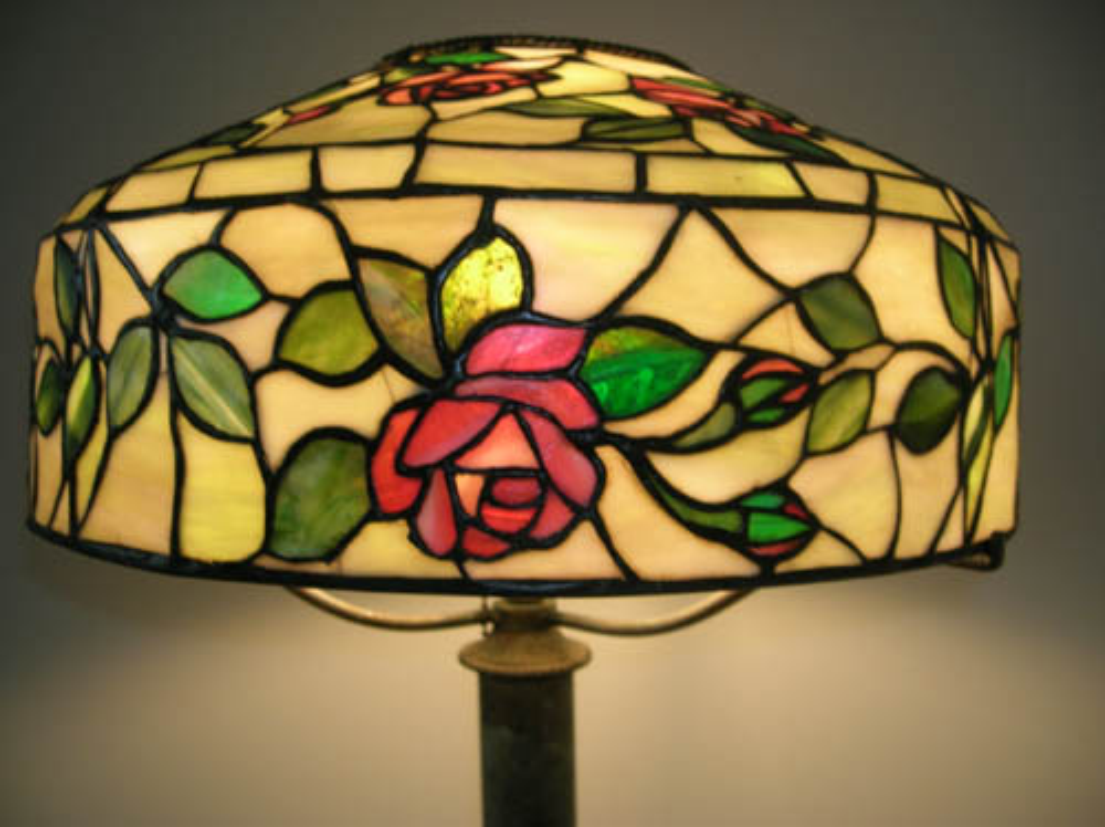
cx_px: 552
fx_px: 1084
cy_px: 414
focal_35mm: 34
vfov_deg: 41.7
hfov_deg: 54.0
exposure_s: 1/28.8
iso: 70
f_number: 2.9
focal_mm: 5.7
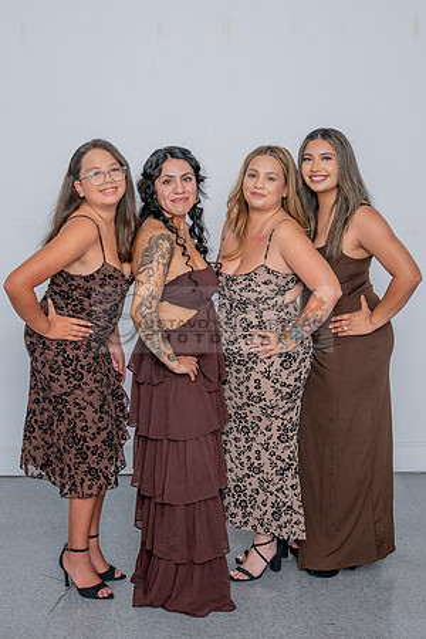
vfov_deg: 37.7
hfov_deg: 25.6
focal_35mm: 53
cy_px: 296
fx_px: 935
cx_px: 174
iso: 320
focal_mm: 30
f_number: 5.6
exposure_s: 1/125
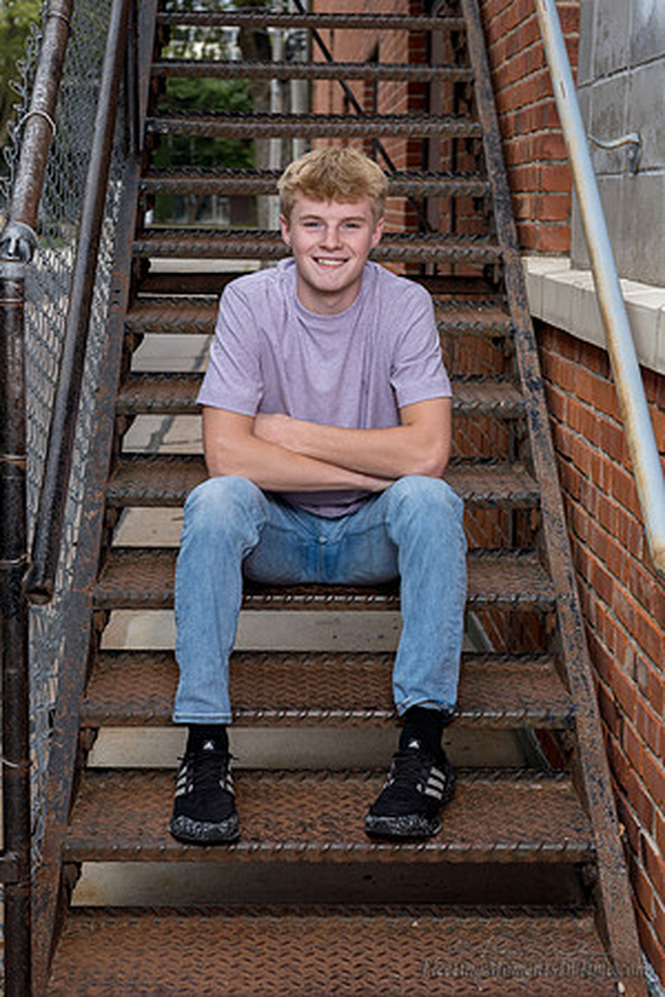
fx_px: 1662
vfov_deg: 33.4
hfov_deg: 22.6
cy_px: 498
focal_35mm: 60
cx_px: 332
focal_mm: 60
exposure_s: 1/160
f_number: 6.3
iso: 100
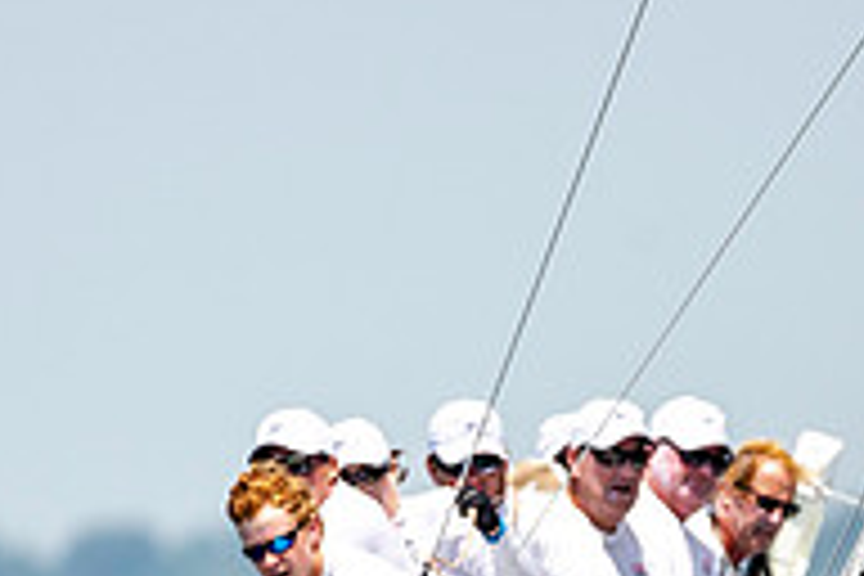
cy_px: 778
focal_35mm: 1209
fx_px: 29014
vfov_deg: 1.1
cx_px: 878
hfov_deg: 1.7
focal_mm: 400
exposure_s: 1/2500
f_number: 5
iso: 400
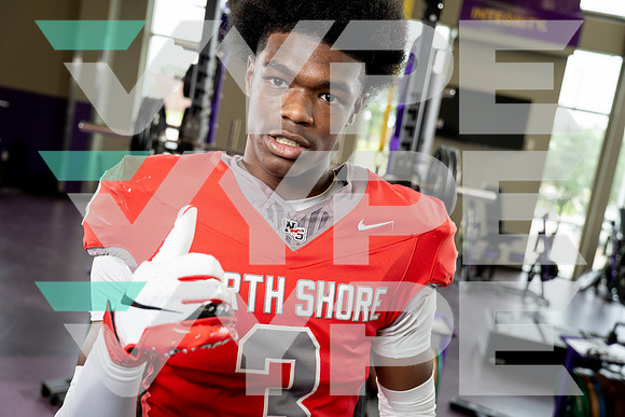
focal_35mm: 38
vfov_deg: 35.1
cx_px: 312
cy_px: 208
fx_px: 660
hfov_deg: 50.7
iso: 640
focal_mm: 38
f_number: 4
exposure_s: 1/250
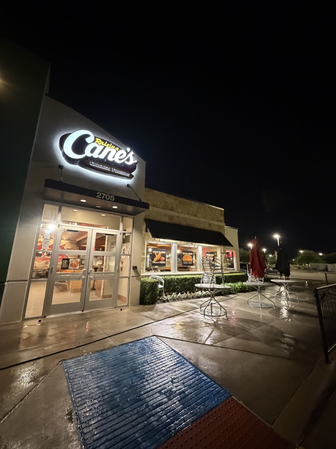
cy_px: 224
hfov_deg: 85.7
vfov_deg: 102.1
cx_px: 168
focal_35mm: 14
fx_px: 181
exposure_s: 1/40
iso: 1000
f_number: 2.2
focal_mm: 2.22
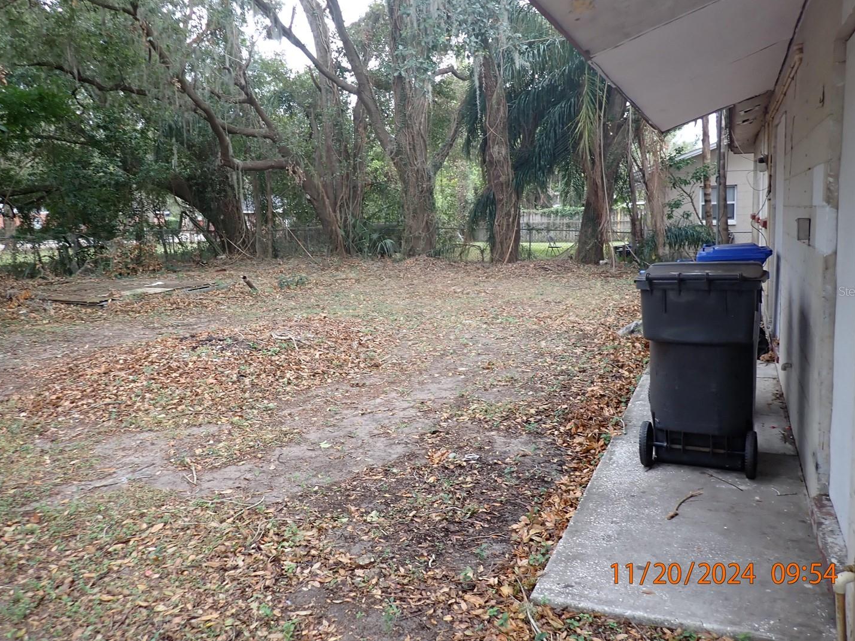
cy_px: 291
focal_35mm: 28
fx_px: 691
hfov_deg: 63.4
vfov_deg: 49.7
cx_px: 416
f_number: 2
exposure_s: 1/125
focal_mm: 4.5
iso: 100
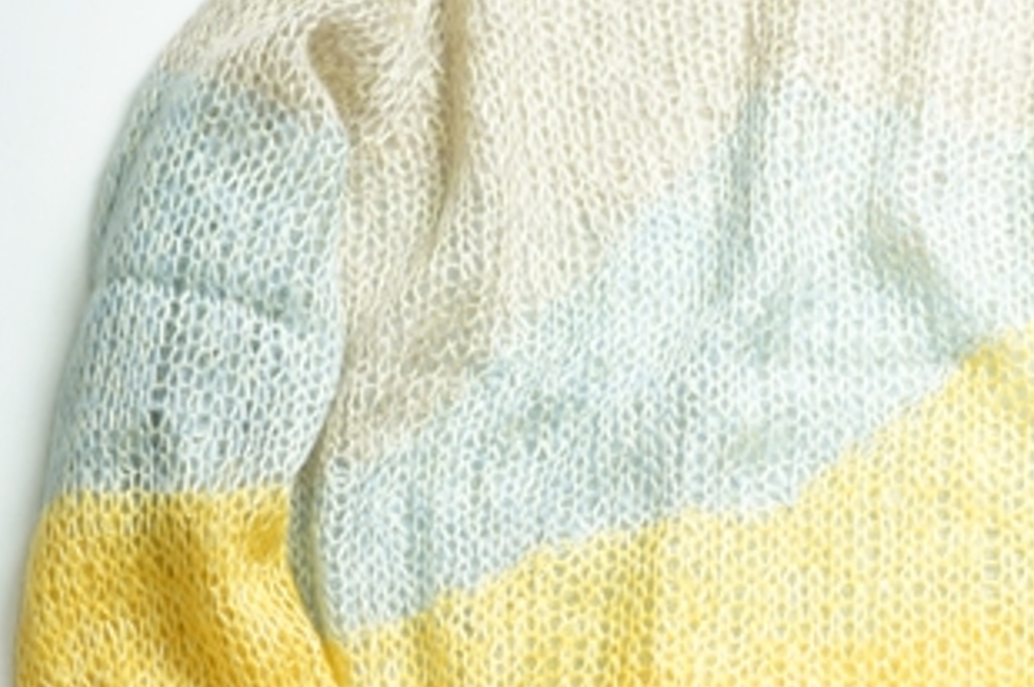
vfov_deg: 9.6
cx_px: 801
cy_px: 415
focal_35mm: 142
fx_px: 4074
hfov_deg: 14.4
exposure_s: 1/100
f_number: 1.8
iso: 100
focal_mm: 55
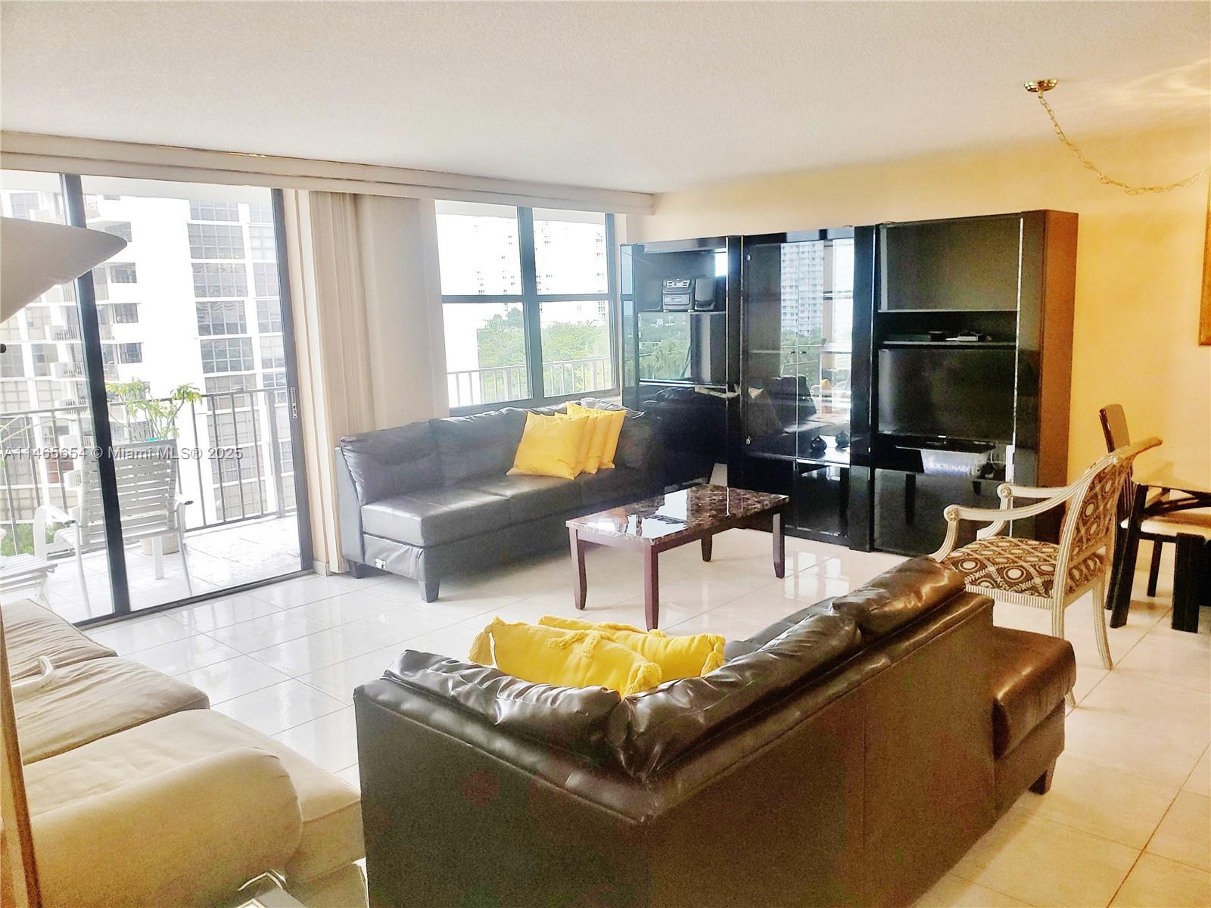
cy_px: 454
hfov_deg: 67.3
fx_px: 910
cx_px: 606
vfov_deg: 53.1
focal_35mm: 26
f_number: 2.4
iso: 80
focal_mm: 4.3
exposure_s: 1/60
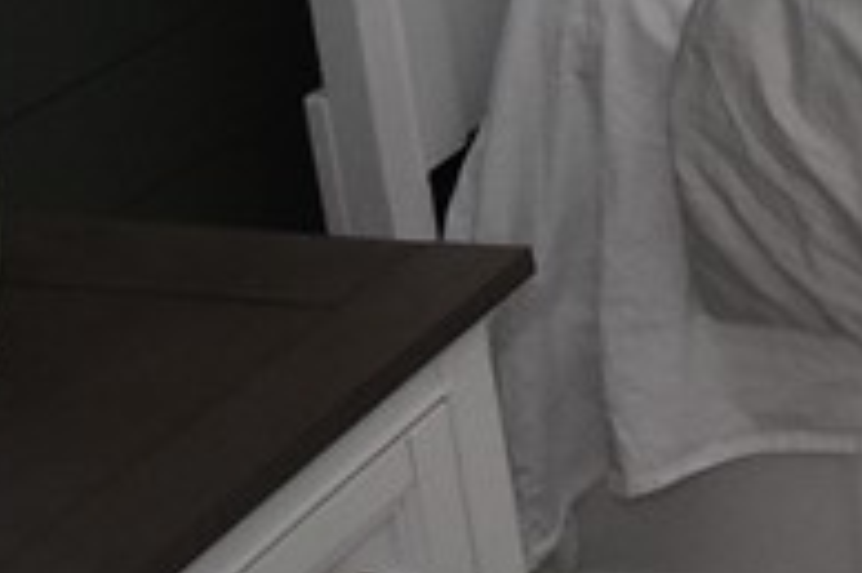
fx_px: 2010
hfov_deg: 16.4
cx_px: 1853
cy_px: -569
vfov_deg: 13.8
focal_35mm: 84
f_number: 9
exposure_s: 1/200
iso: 1600
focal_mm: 10
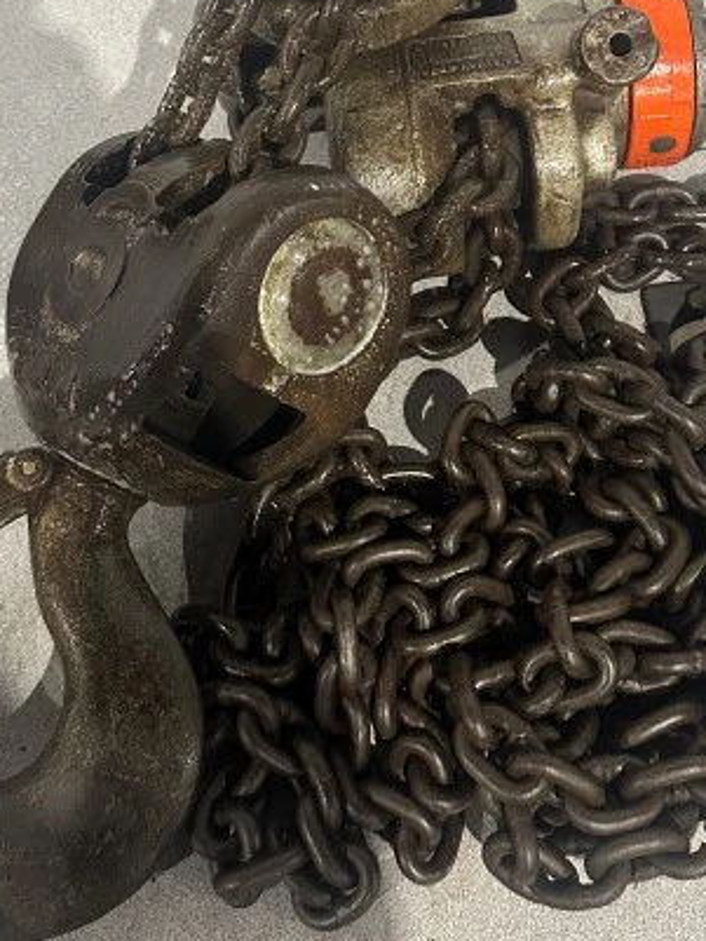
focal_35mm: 46
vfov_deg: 40.0
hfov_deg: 31.5
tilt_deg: -59.5
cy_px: 228
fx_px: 1250
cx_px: 406
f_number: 1.78
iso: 400
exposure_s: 1/60
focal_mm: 6.86
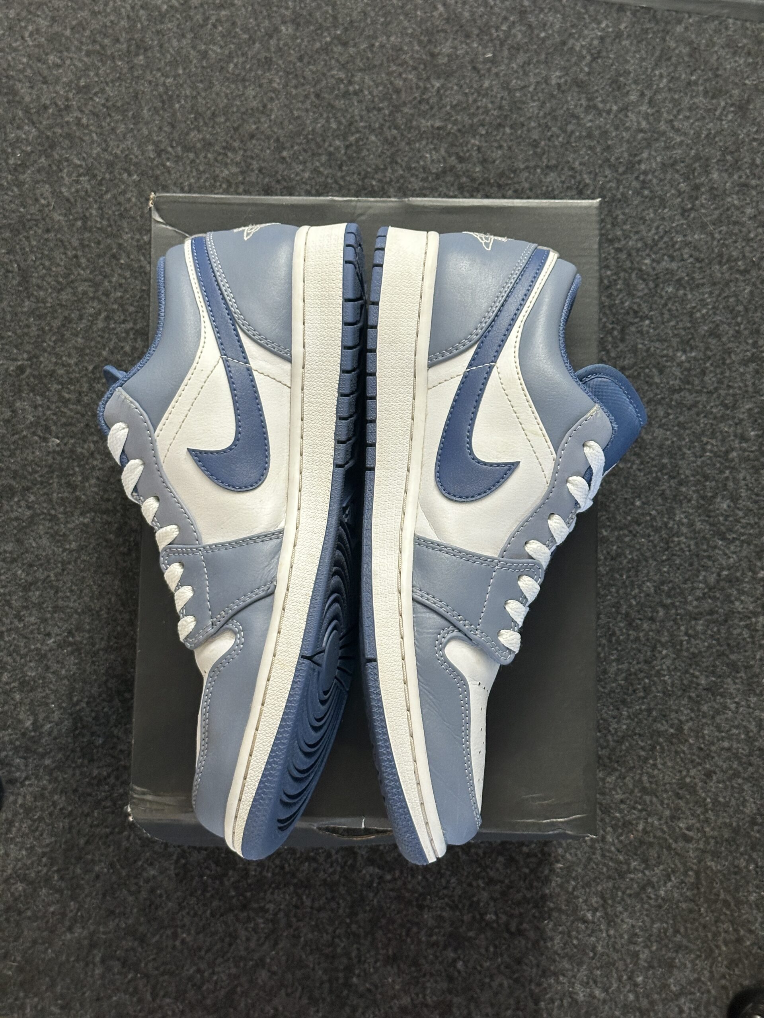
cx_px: 382
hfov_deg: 30.3
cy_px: 509
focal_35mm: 48
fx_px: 1413
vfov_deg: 39.7
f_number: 1.78
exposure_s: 1/50
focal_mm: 6.86
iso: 250
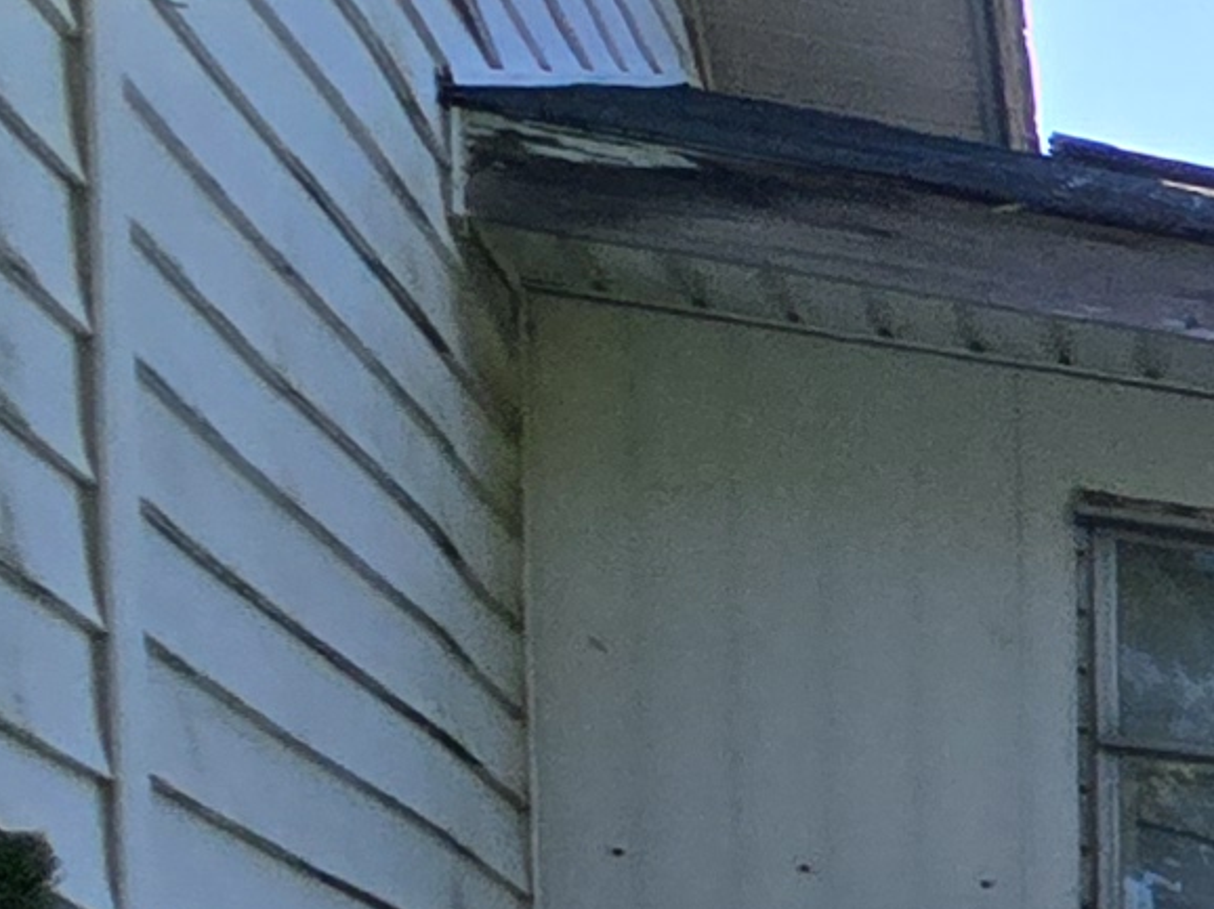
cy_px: 1602
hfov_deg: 10.6
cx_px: 3907
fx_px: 3155
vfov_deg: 14.5
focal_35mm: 90
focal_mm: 2.2
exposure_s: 1/1354
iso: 50
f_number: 2.2
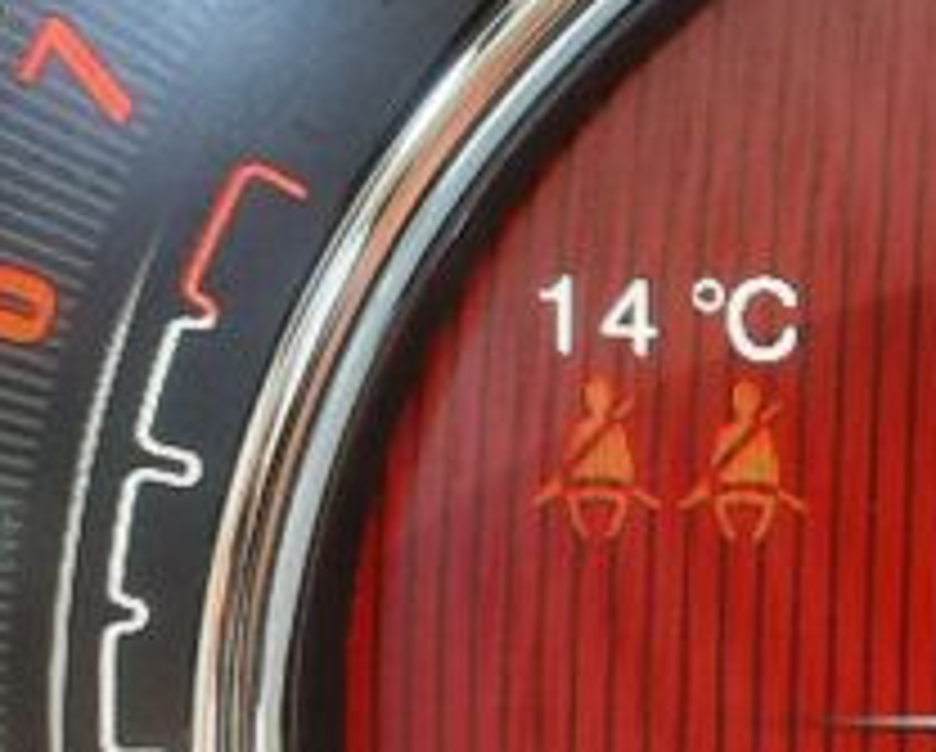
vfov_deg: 12.8
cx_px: 1210
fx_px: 3329
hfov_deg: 15.3
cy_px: 567
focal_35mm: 120
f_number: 2
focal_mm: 4.6
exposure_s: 1/50
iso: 400
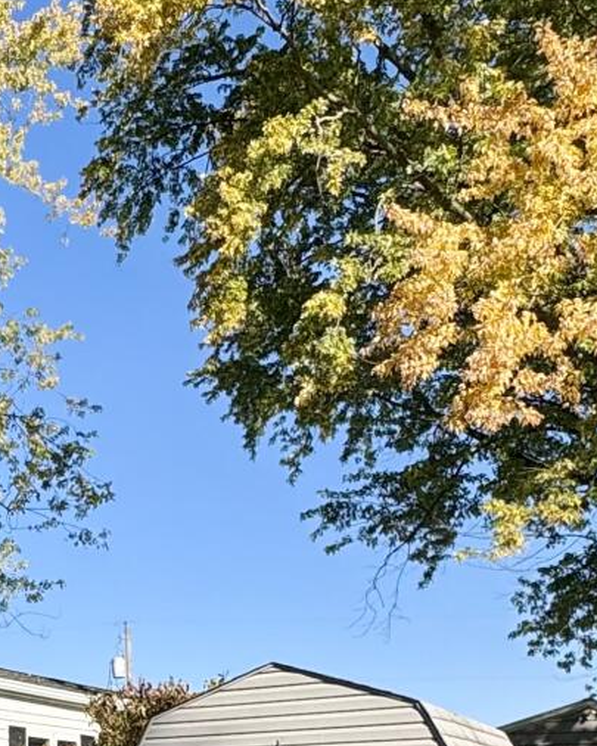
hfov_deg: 25.8
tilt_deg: +8.5
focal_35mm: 54
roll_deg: -0.5
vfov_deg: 33.1
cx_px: -78
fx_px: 1192
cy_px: 662
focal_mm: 2.22
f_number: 2.2
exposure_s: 1/1748
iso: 50
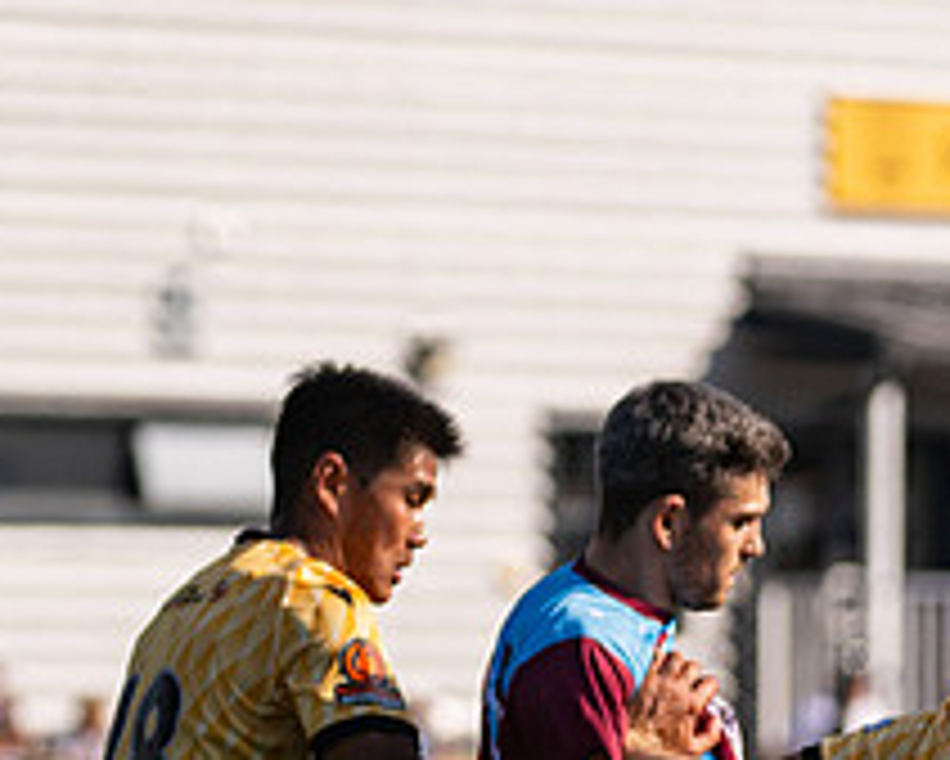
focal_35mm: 656
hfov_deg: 2.9
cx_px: 1897
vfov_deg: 2.4
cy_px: 826
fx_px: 18453
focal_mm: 160
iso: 200
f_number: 2.8
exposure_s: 1/3200
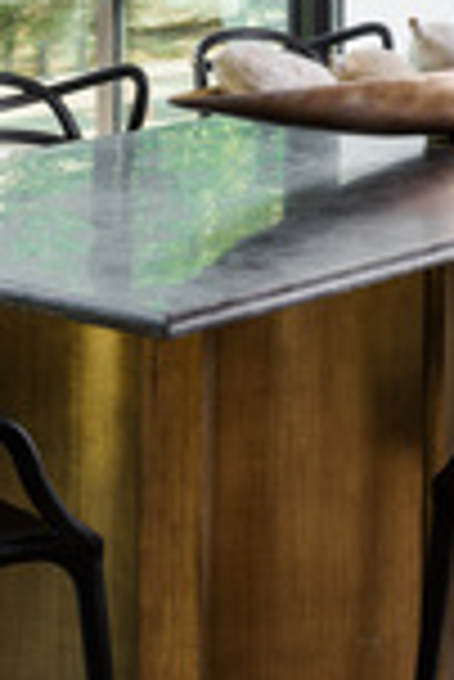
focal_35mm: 124
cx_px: 645
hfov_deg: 10.7
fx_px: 2346
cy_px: -189
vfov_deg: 15.7
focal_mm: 41.1
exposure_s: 1/30
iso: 400
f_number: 10
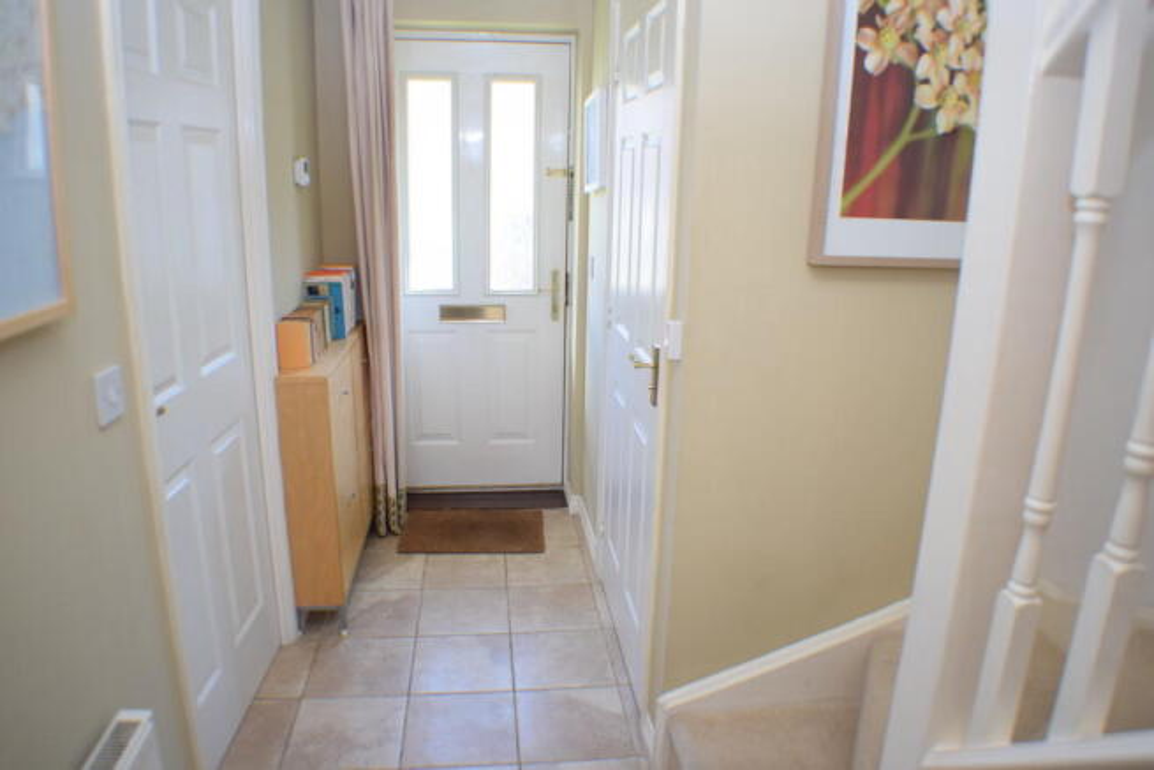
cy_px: 385
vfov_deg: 41.7
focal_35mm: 32
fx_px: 1010
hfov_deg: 59.5
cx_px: 577
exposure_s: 1/60
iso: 500
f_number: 4
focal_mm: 21
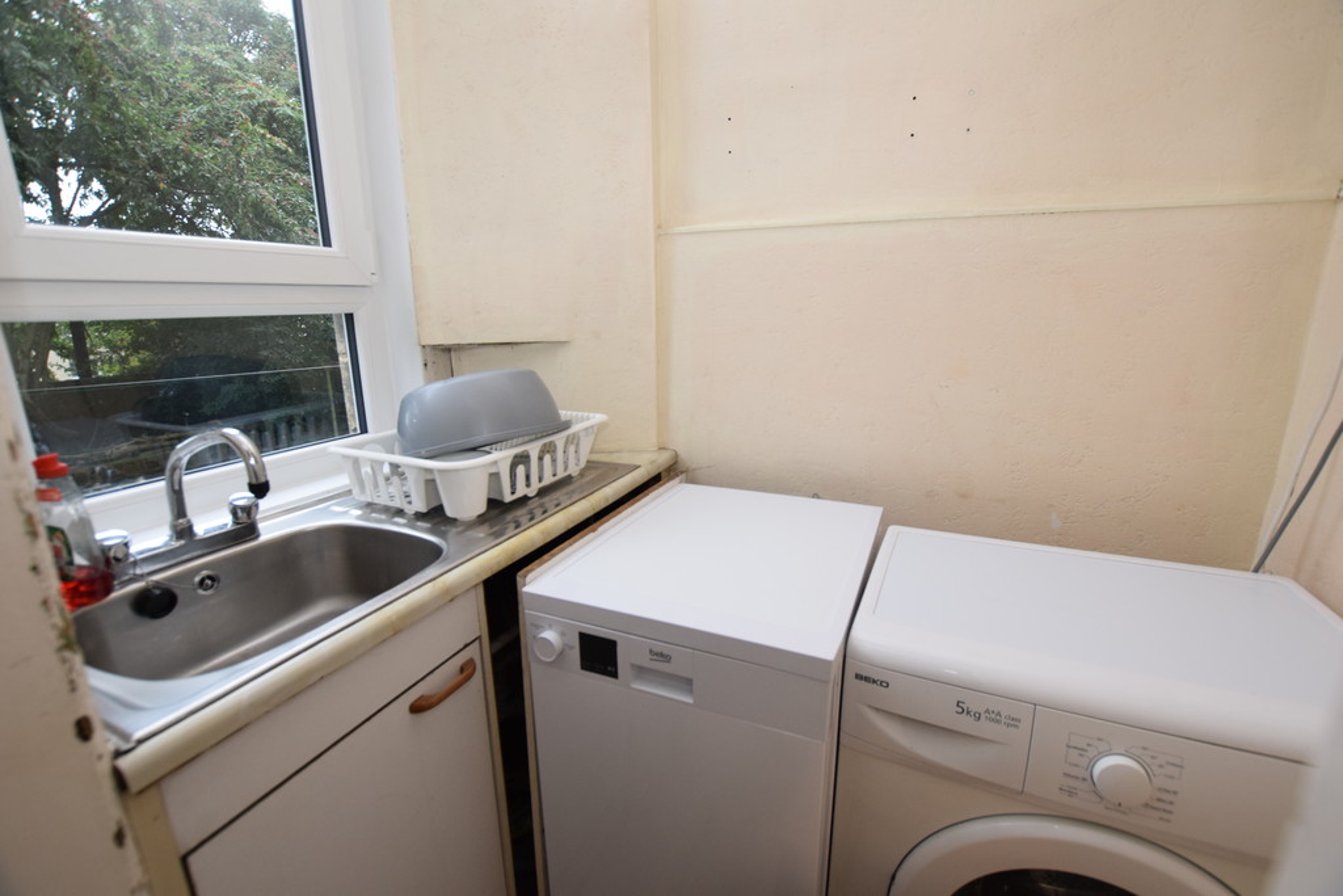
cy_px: 448
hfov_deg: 100.4
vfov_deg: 77.3
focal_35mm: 15
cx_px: 672
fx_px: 560
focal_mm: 10
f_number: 5.6
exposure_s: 1/125
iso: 800
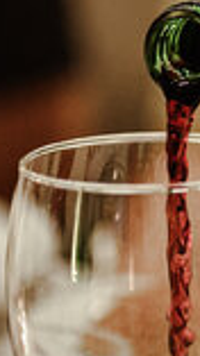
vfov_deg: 10.1
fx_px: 2023
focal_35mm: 214
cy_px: 120
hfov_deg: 5.6
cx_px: 243
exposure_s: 1/125
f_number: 1.8
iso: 1600
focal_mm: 50
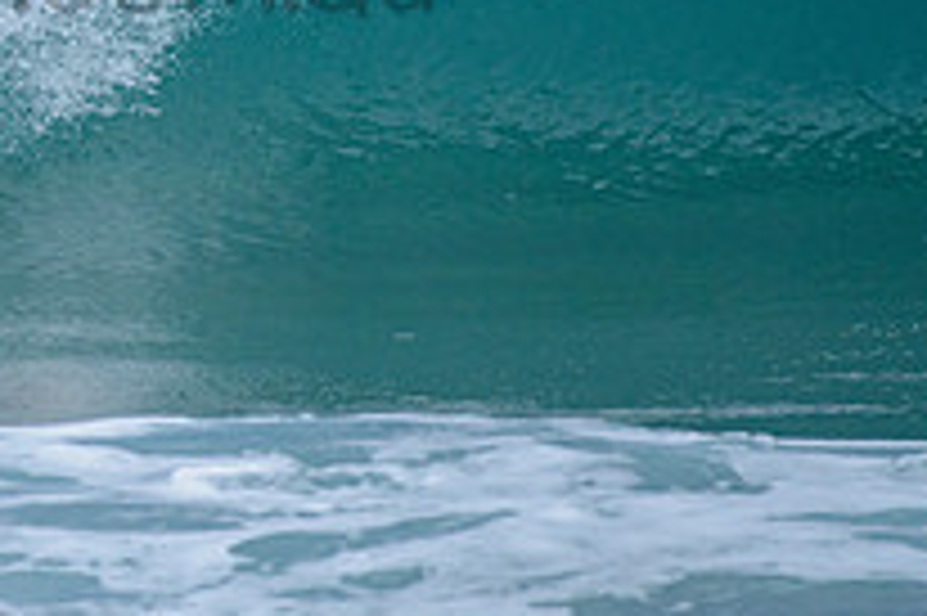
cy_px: -92
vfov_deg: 1.0
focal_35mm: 1410
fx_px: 36278
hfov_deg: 1.5
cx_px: -40
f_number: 5.6
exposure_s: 1/2000
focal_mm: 500
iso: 360
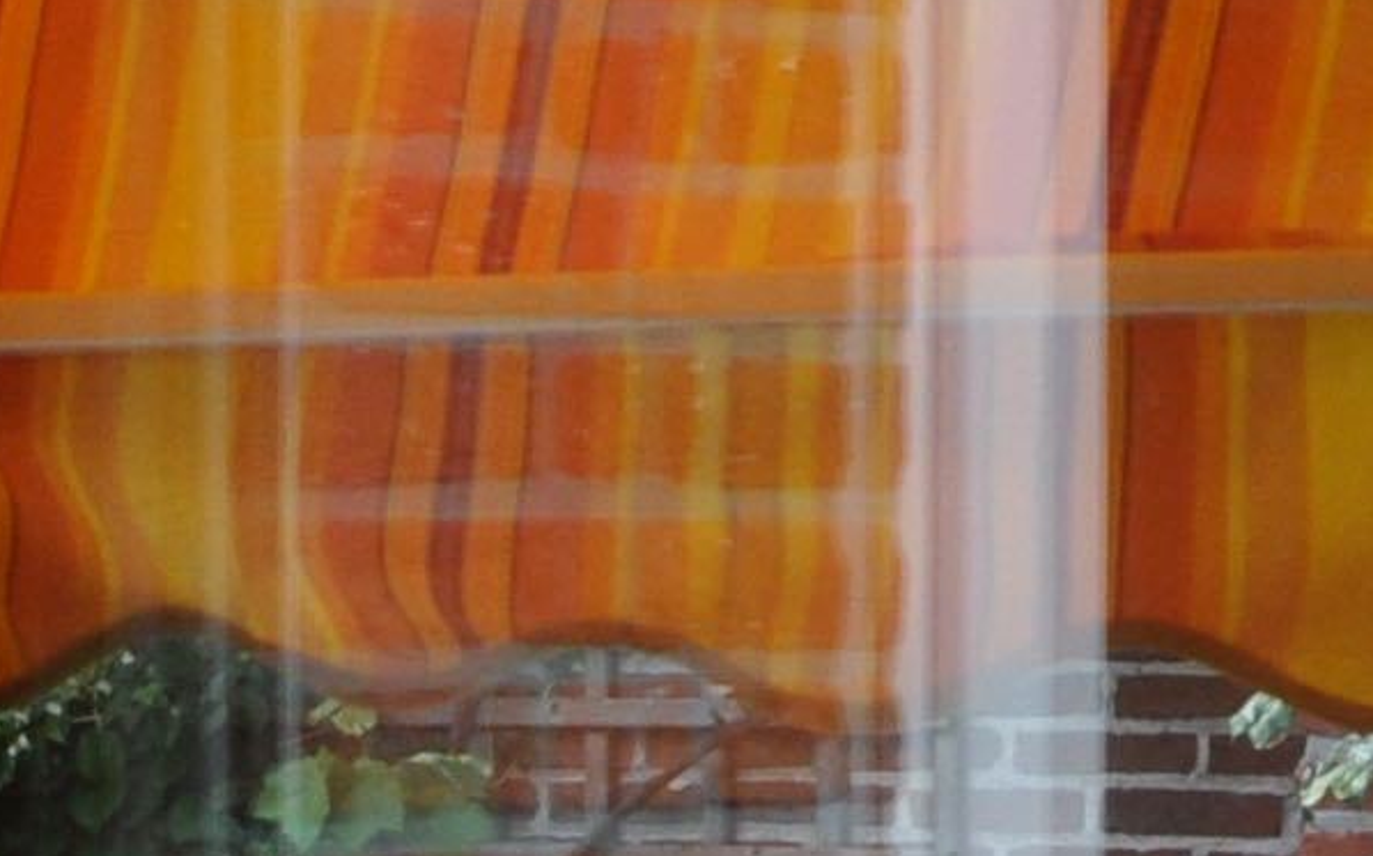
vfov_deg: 4.8
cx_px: -714
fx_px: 9836
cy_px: 2485
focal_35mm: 263
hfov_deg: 7.8
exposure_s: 1/320
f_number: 9
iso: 500
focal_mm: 24
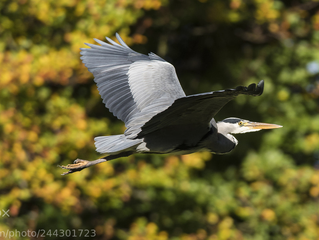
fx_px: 5861
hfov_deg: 3.1
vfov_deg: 2.3
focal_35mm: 636
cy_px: 90
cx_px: 183
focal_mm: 420
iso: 220
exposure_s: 1/800
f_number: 5.6
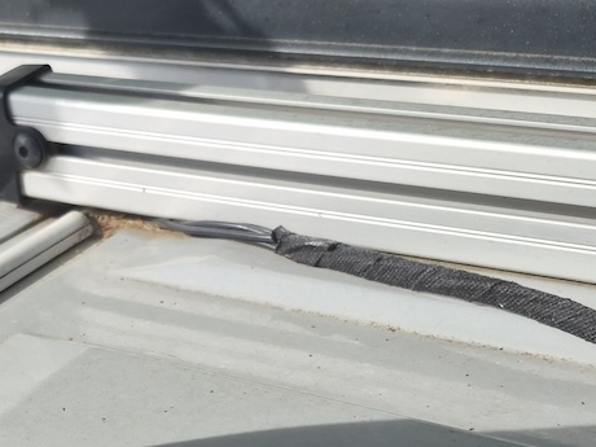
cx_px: 113
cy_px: 444
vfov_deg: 23.4
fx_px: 1033
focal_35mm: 60
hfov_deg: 31.3
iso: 80
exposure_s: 1/3512
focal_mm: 5.4
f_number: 1.8
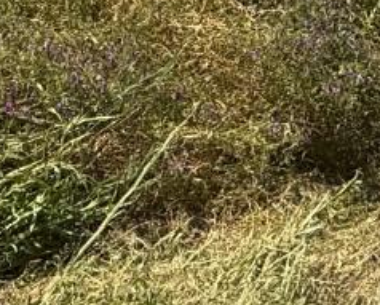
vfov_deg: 14.2
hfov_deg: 22.2
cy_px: -354
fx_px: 968
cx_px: 232
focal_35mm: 86
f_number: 2.2
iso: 50
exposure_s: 1/2092
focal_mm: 2.22
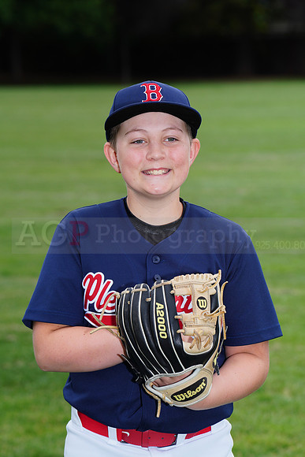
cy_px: 228
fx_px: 2426
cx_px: 152
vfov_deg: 10.8
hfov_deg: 7.2
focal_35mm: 191
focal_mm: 191
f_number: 9
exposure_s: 1/250
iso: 200
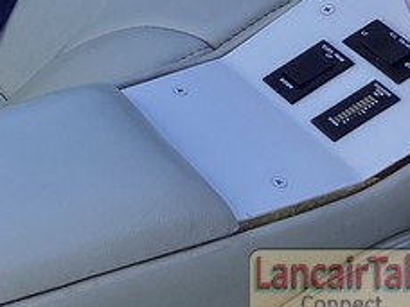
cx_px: -261
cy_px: -111
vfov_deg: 13.0
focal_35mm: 109
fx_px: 1291
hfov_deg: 16.0
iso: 25
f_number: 2.4
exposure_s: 1/799
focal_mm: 3.3
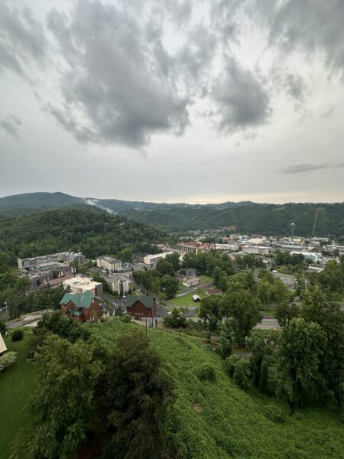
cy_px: 230
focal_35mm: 14
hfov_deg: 85.7
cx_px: 172
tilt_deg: -4.7
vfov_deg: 102.1
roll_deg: +0.3
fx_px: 186
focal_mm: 2.22
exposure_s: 1/264
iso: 40
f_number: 2.2
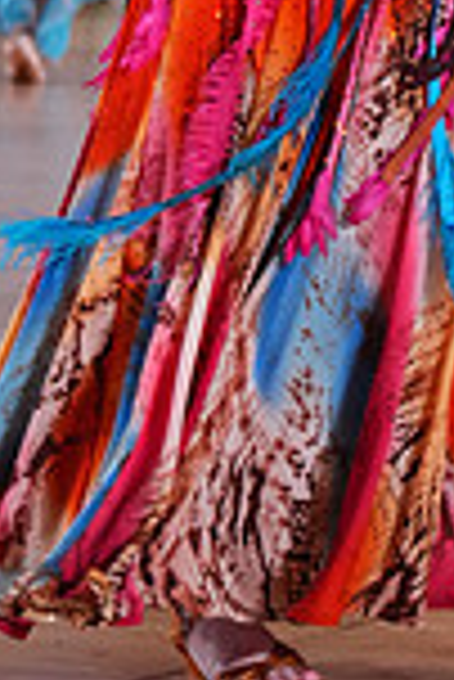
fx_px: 7605
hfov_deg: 3.4
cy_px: -275
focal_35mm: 403
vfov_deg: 5.1
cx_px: 663
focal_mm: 105
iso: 2000
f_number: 4
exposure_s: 1/500
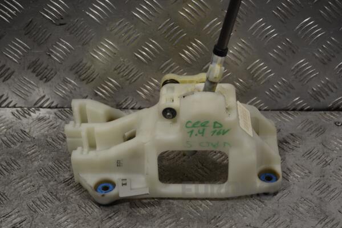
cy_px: 114
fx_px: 627
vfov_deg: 20.6
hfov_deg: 30.5
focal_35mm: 66
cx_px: 171
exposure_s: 1/50
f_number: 5.3
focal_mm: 44
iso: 100
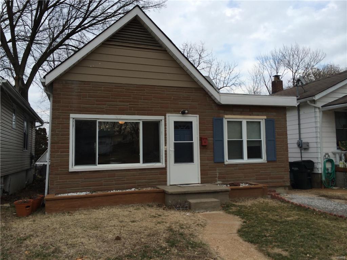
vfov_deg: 46.8
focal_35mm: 30
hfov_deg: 60.0
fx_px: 301
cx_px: 174
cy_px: 130
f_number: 2.2
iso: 40
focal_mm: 4.12
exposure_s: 1/1208
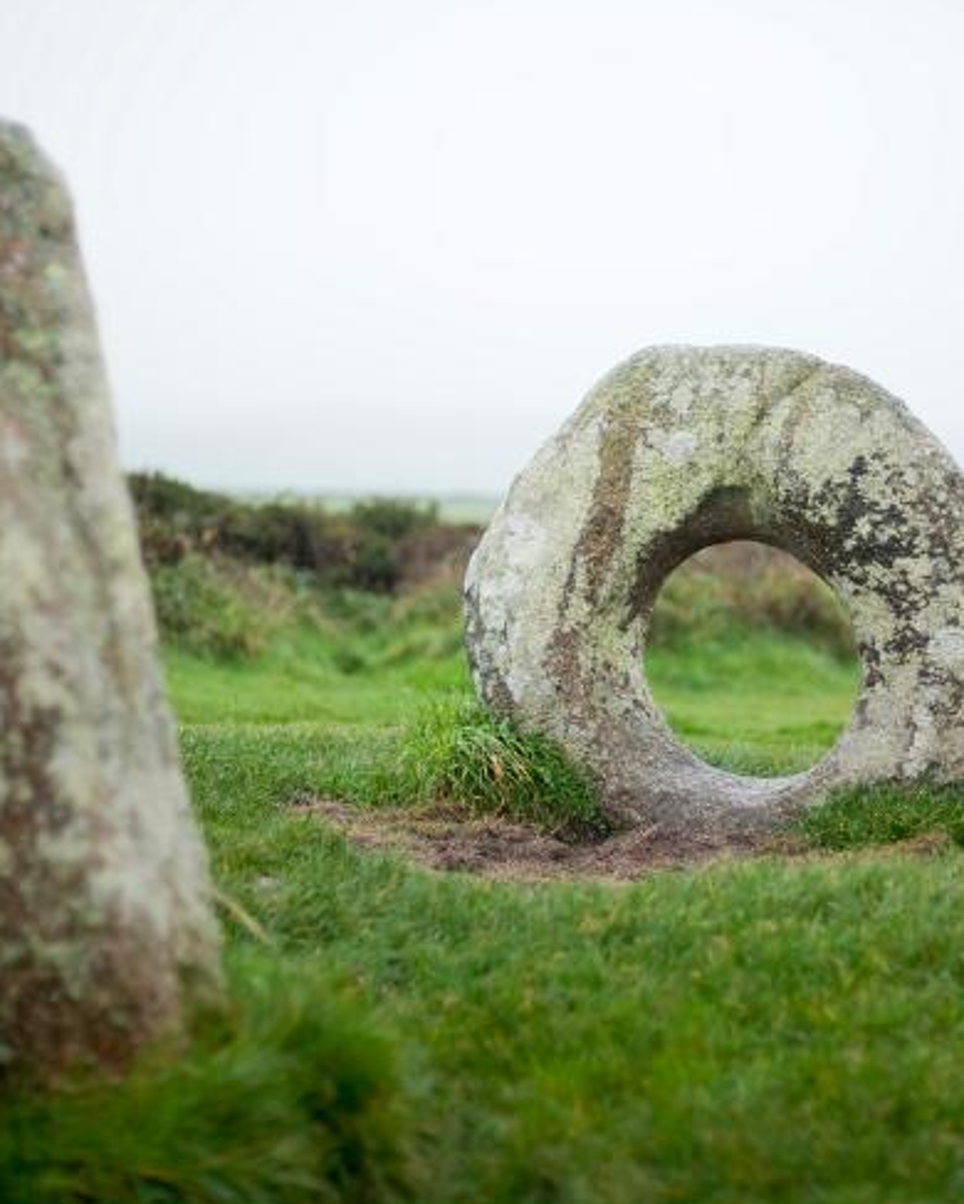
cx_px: 613
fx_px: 2744
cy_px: 551
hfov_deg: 19.9
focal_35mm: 77
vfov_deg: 24.7
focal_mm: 50
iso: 200
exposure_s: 1/500
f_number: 1.4
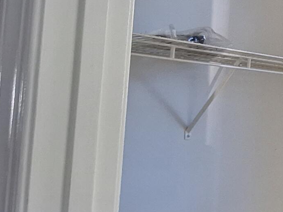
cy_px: 82
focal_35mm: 56
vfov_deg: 26.0
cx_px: 396
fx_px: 458
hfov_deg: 27.0
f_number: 2.2
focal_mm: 1.74
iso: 64
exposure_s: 1/120
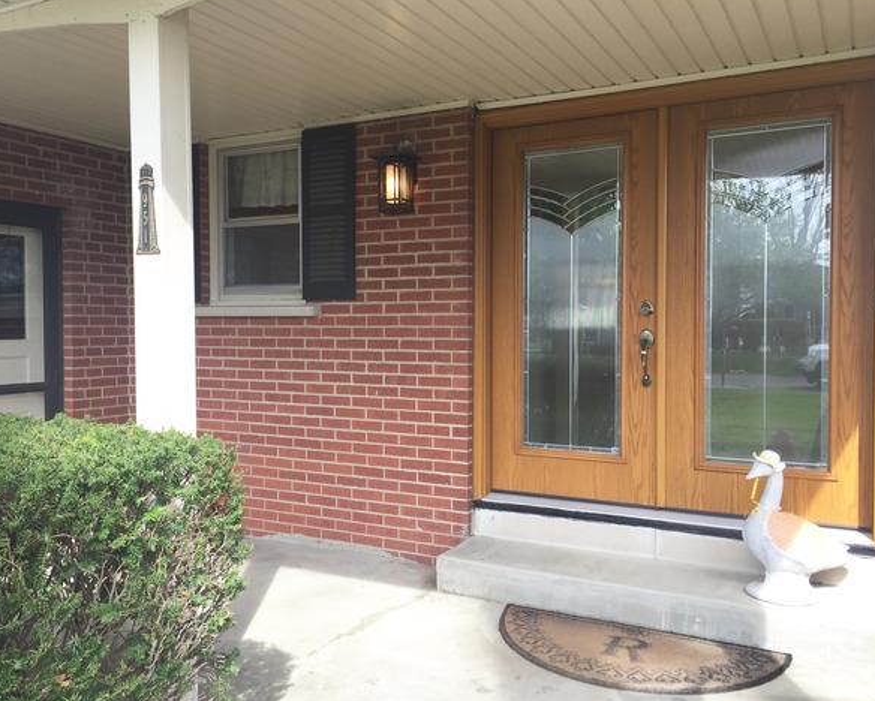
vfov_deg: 47.2
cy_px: 346
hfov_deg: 57.1
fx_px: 803
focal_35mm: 31
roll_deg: -0.4
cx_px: 400
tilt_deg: -2.9
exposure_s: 1/265
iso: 32
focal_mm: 4.15
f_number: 2.2
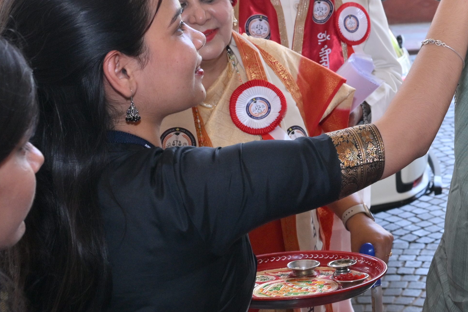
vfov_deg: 15.9
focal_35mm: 86
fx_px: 1112
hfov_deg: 22.4
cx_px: 514
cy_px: 62
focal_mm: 27.5
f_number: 6.3
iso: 320
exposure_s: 1/160
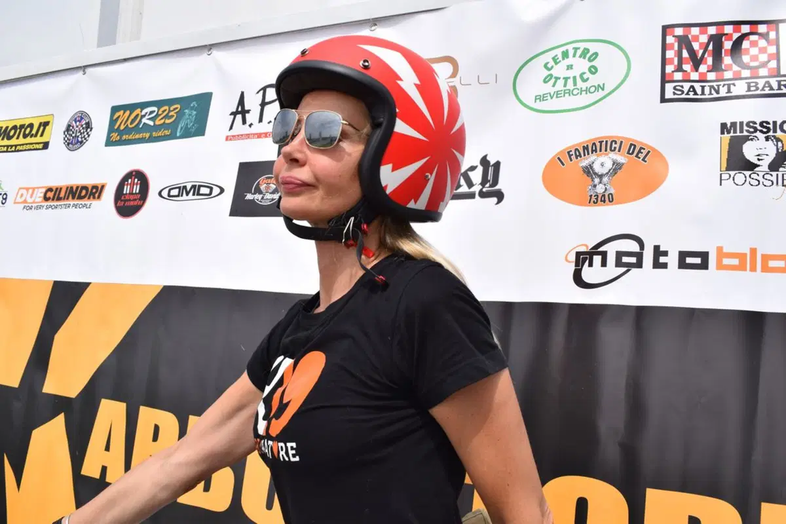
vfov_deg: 43.6
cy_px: 262
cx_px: 393
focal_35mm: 30
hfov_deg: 61.9
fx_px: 655
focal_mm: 20
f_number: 10
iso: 200
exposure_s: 1/400
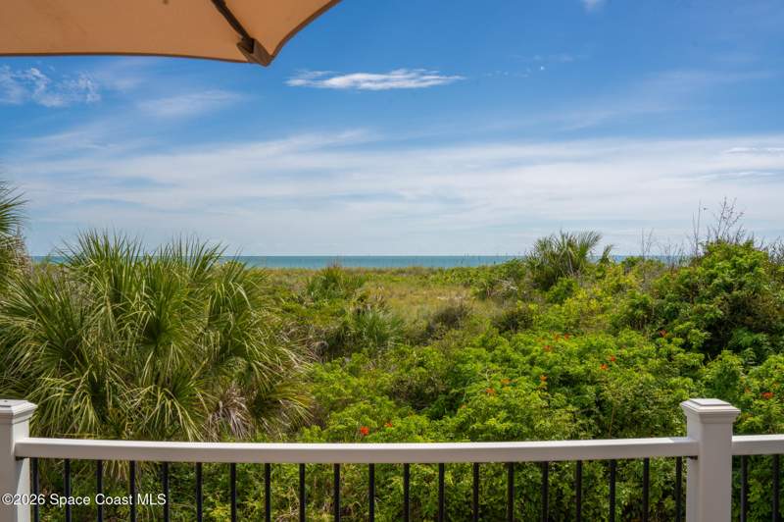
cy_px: 261
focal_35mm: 28
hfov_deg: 64.7
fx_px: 618
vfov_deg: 45.7
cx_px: 392
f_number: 8
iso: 100
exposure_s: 1/250
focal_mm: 28
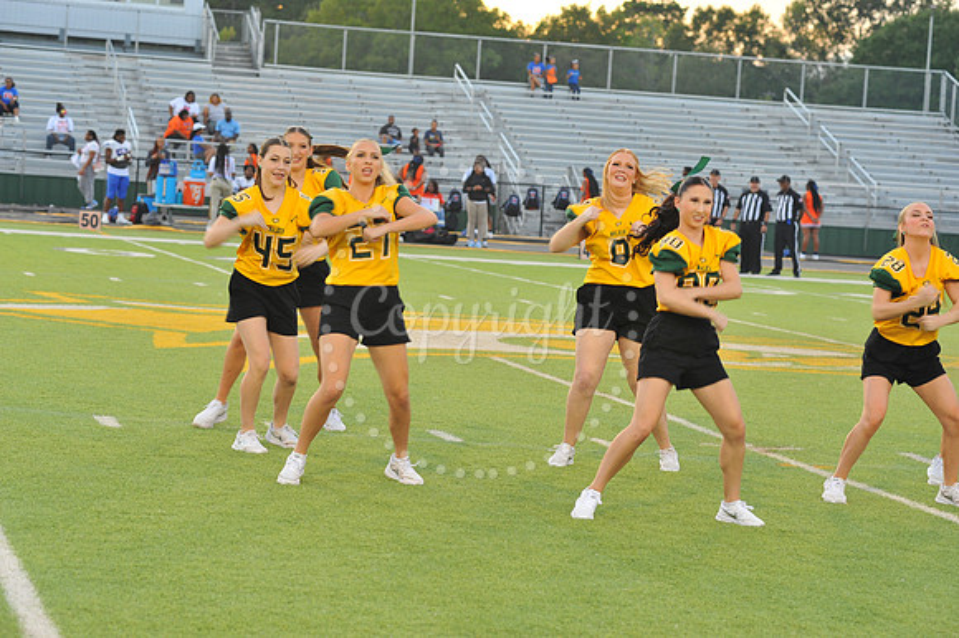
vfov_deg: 12.2
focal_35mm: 112
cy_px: 319
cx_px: 480
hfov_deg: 18.3
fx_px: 2982
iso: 1000
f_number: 6.3
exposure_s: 1/100
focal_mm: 112
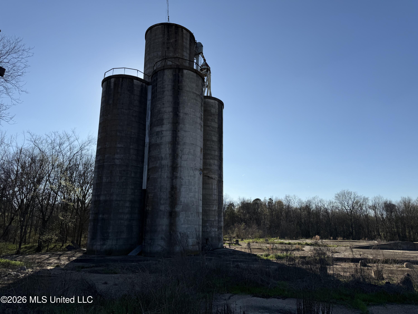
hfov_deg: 71.6
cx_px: 209
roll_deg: -1.0
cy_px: 157
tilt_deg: +13.8
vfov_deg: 56.8
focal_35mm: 24
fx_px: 290
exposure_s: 1/7353
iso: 80
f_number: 1.78
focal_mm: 6.76
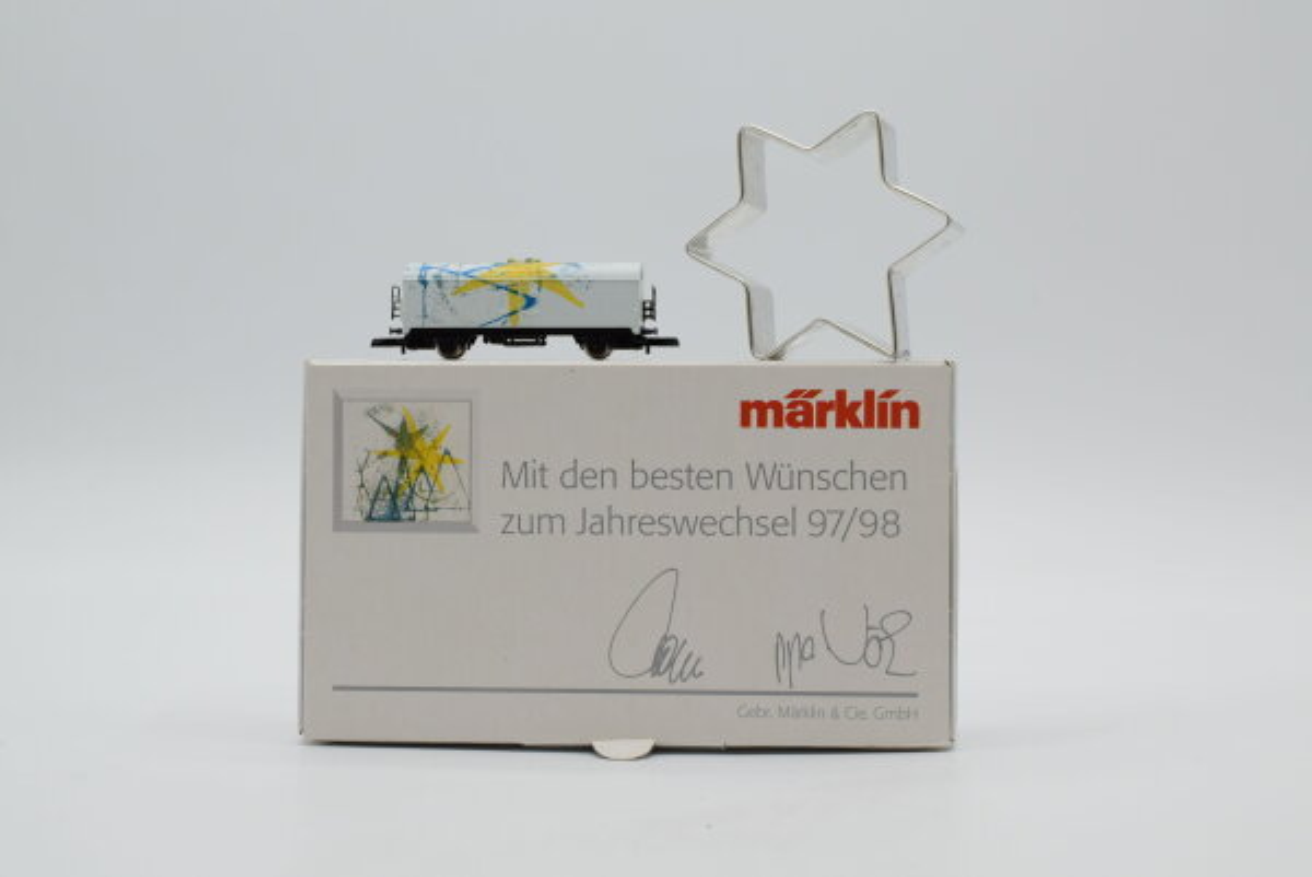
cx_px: 656
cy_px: 438
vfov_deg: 25.8
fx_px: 1915
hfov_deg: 37.8
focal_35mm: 52
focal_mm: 35
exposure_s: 1/250
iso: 400
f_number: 8
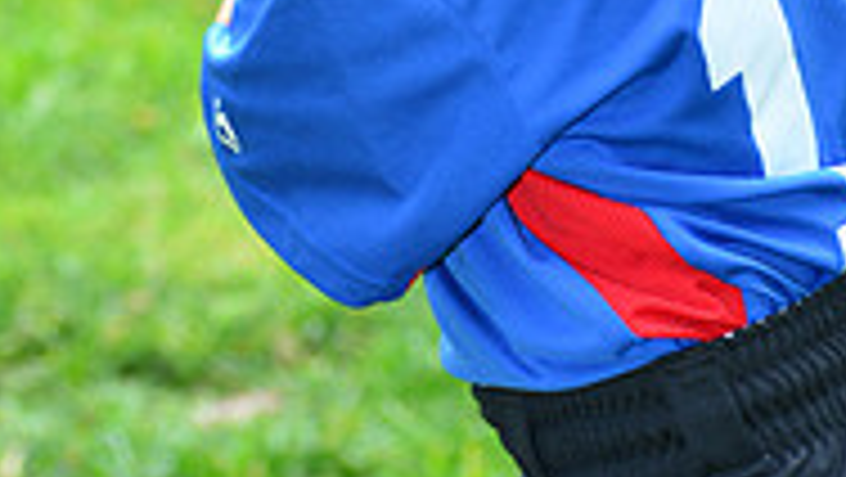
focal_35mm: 469
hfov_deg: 4.6
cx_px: 209
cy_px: -432
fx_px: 10527
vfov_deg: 2.6
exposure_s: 1/200
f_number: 8
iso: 200
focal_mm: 145
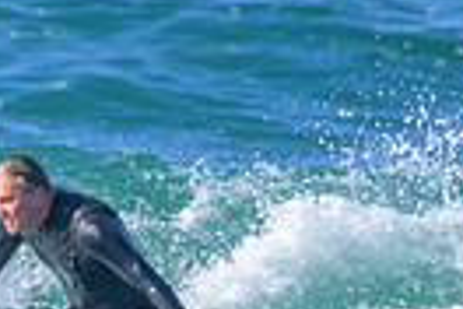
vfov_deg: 0.4
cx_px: -151
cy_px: 293
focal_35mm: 3508
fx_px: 45113
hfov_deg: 0.6
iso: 2200
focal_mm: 800
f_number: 11
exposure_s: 1/2000
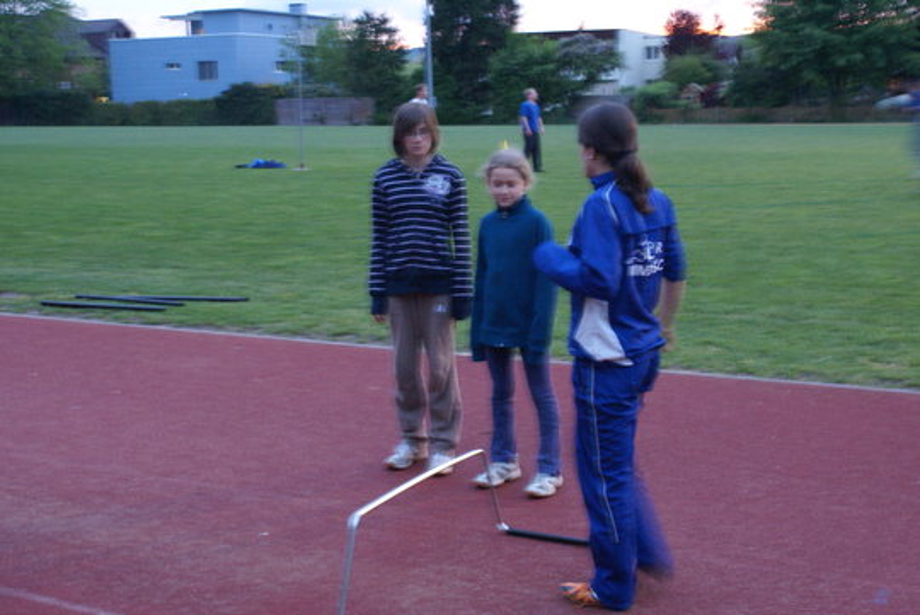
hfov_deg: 37.8
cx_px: 460
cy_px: 308
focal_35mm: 52
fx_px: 1343
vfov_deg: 25.8
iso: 800
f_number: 5.6
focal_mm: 35
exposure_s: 1/6
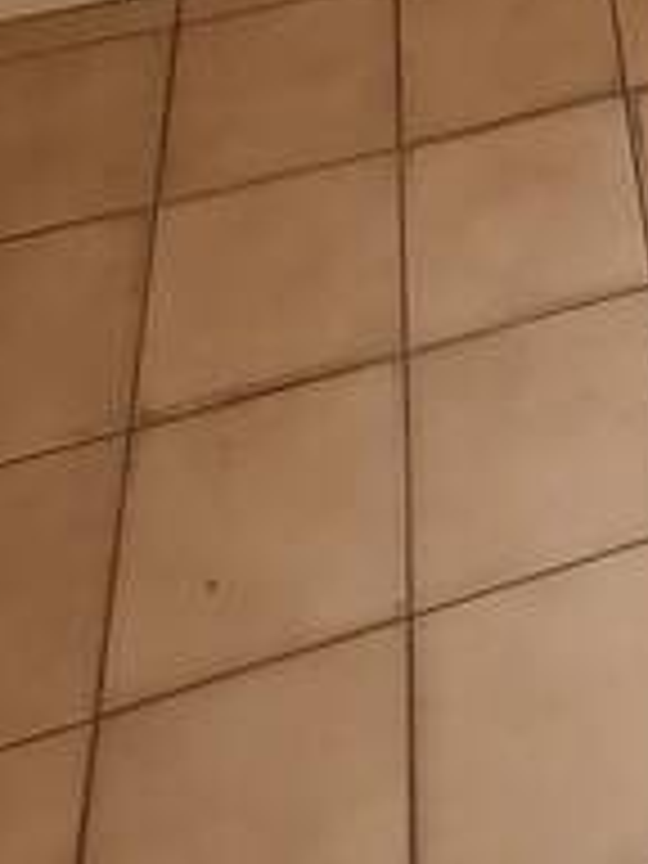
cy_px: -1202
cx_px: 1098
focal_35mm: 73
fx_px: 1822
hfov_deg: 17.2
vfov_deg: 15.2
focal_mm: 1.74
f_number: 2.2
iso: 64
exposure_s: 1/60
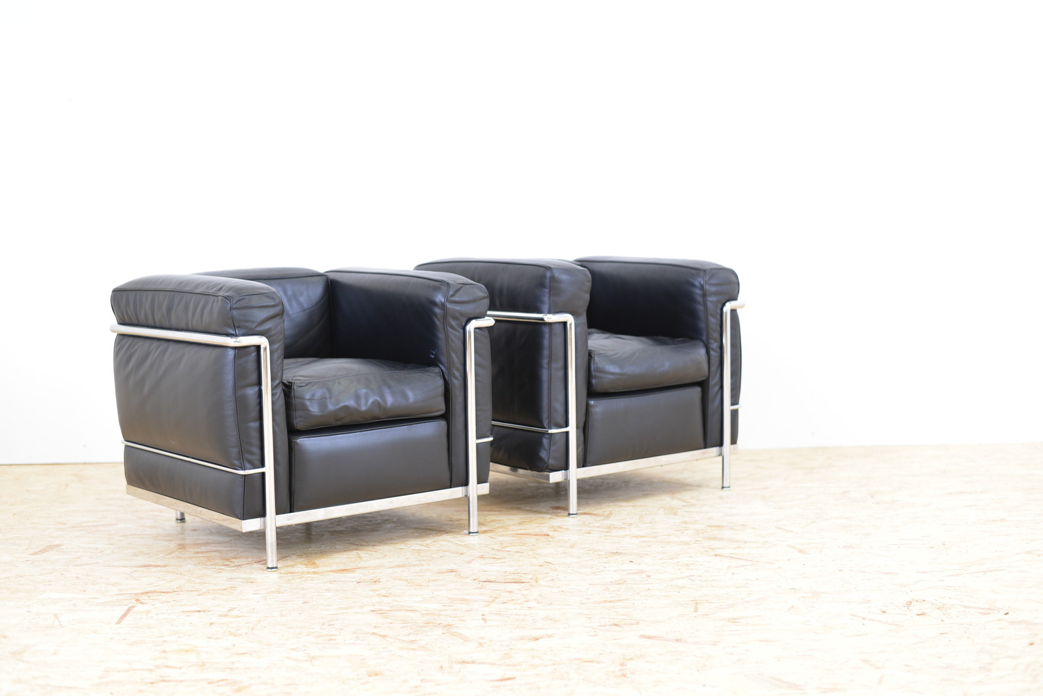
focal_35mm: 50
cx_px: 522
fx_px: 1449
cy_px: 348
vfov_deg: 27.0
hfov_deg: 39.6
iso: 800
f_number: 2.8
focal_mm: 50
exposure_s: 1/30
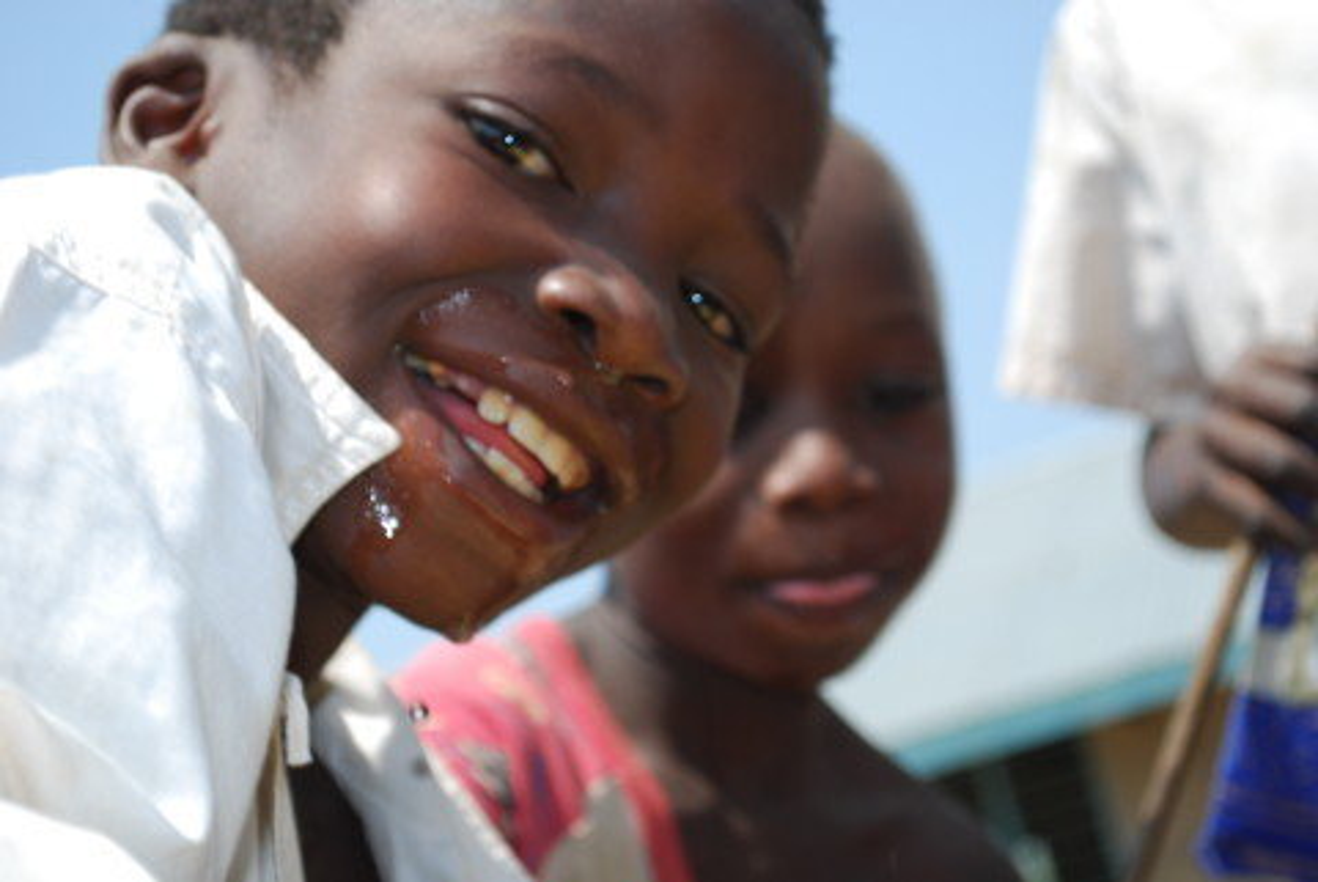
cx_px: 659
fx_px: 2858
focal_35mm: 78
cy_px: 441
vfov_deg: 17.5
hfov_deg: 26.0
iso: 100
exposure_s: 1/200
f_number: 6.3
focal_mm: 52
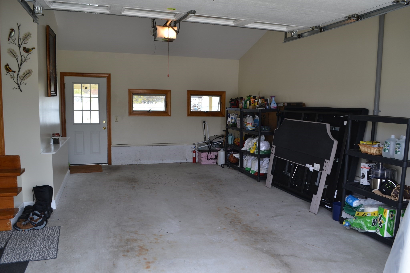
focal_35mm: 27
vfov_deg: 47.9
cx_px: 205
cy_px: 136
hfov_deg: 67.4
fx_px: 307
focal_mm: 18
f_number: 5.6
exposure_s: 1/125
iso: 200
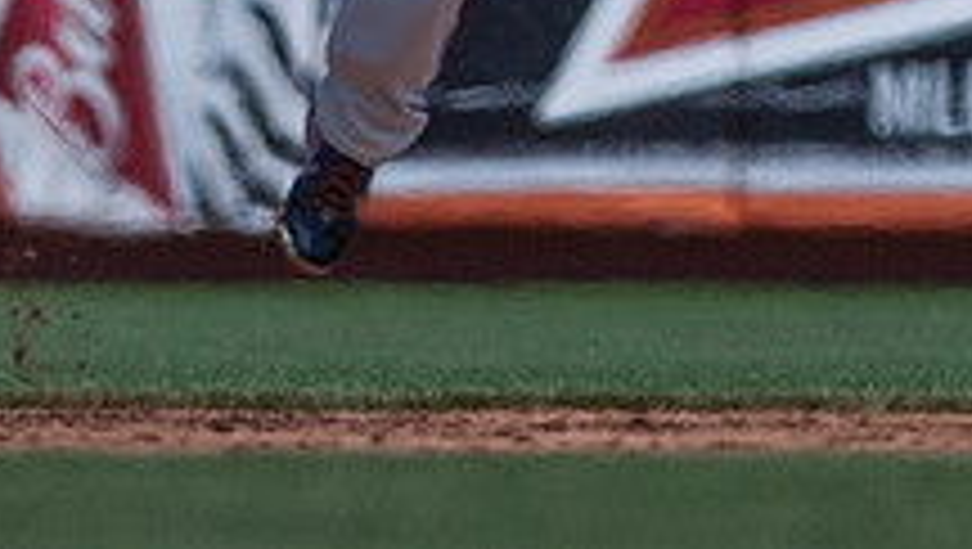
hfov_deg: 2.2
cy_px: -459
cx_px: 315
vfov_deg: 1.2
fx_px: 25309
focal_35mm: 981
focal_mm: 300
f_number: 4
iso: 200
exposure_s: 1/3200
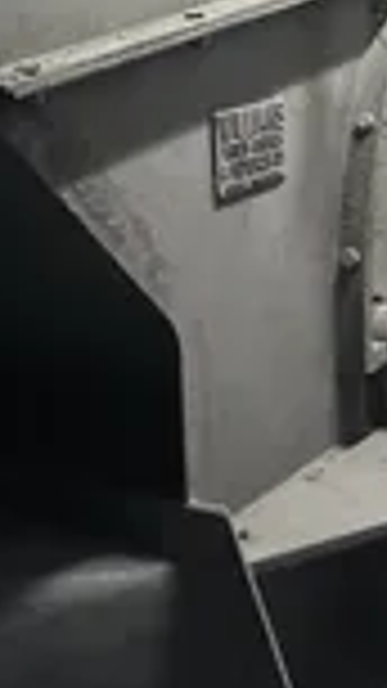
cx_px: 207
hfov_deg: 16.3
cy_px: -112
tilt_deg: +4.8
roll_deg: +1.8
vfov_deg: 25.9
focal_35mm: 74
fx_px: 1351
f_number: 1.5
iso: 500
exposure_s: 1/40
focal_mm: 5.7
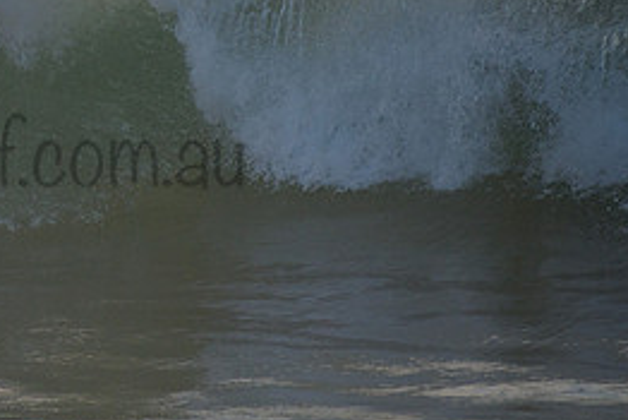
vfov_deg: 1.2
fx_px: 19321
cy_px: 131
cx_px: -10
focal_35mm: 1107
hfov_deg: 1.9
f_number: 5.6
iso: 560
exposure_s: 1/2000
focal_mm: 500
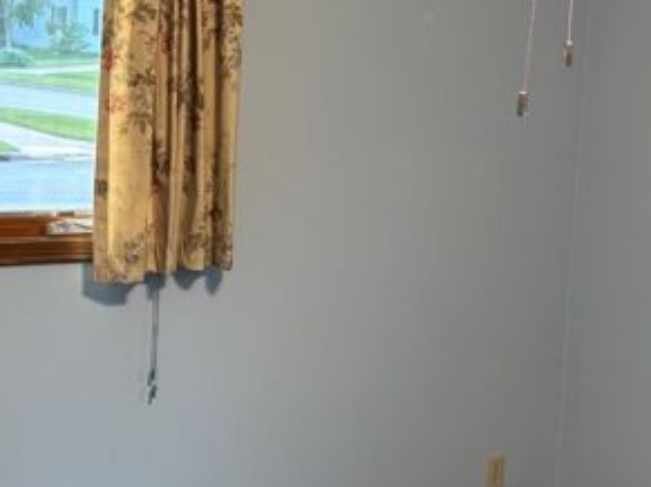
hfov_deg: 22.2
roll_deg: -3.9
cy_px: 179
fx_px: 1654
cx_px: 442
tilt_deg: -5.0
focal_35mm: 88
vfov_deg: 16.7
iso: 160
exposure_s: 1/60
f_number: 1.78
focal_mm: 6.86
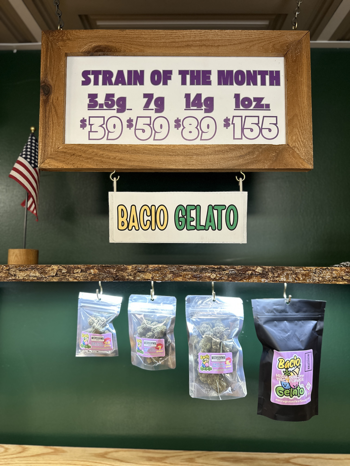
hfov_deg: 56.8
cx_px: 175
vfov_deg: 71.6
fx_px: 324
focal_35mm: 24
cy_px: 233
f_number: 1.78
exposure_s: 1/120
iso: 200
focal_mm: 6.86
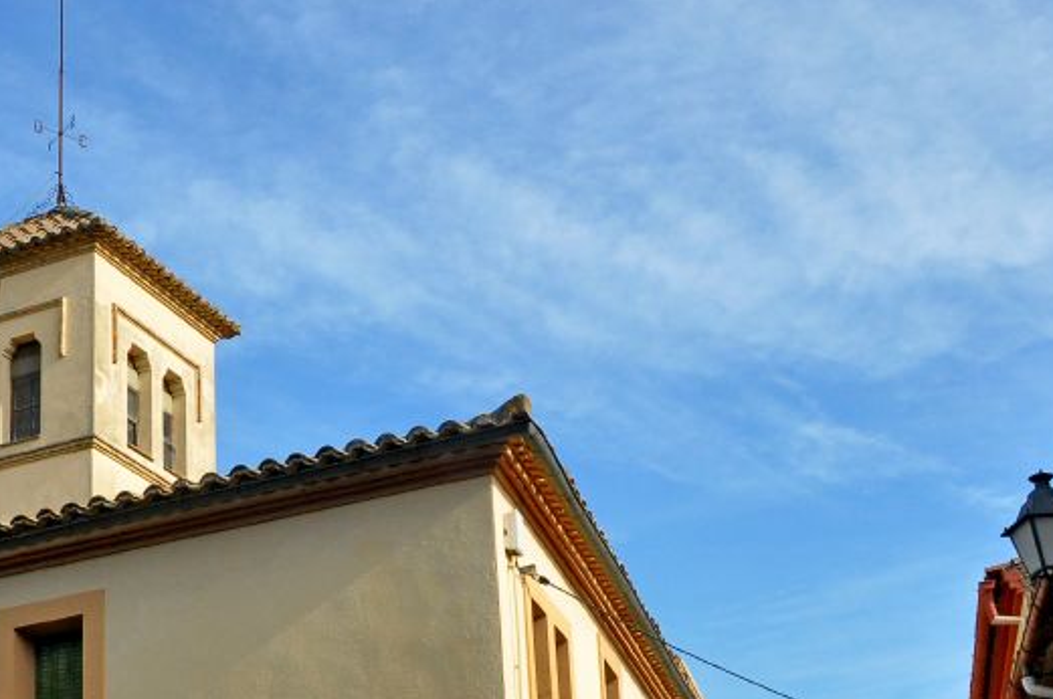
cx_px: 305
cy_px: 679
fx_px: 1724
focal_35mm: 59
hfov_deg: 33.5
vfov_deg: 22.2
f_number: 11
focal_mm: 20
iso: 1000
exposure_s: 1/500
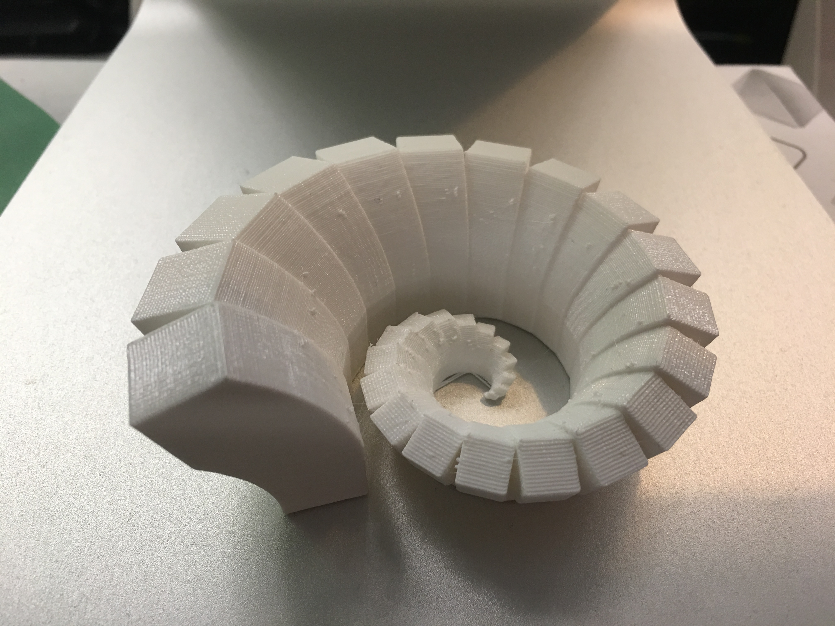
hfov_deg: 61.7
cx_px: 418
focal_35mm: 29
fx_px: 700
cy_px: 313
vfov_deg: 48.2
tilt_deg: -45.6
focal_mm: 4.15
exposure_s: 1/15
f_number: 2.2
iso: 40
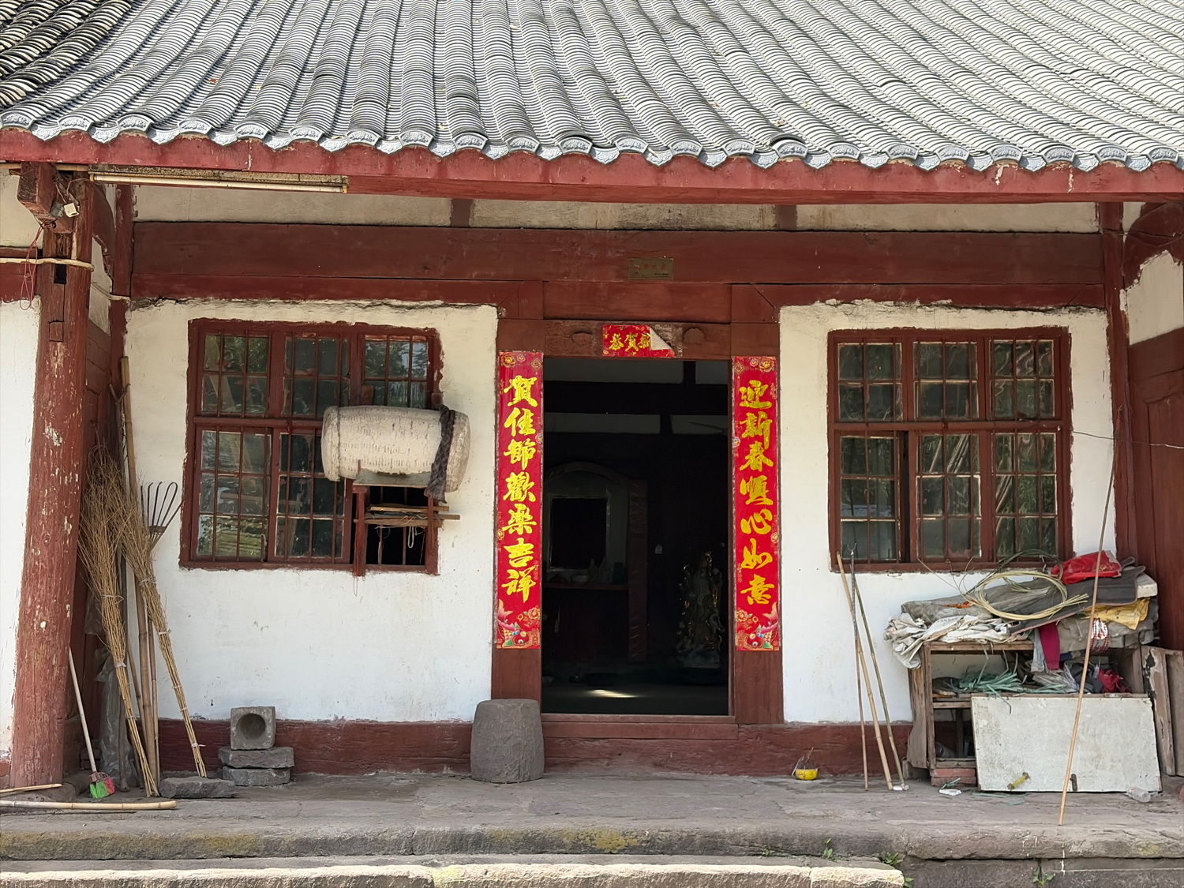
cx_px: 592
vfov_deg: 28.0
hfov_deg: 36.8
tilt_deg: +4.5
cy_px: 444
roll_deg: -1.4
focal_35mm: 52
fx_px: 1779
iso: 50
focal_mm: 5.96
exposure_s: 1/624
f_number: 1.6
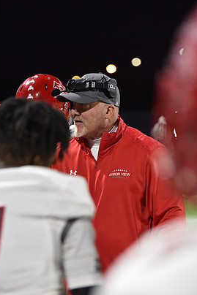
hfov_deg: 10.1
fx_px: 1117
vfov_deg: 15.1
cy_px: 150
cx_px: 99
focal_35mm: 136
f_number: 2.8
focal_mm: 122
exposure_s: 1/500
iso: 6400
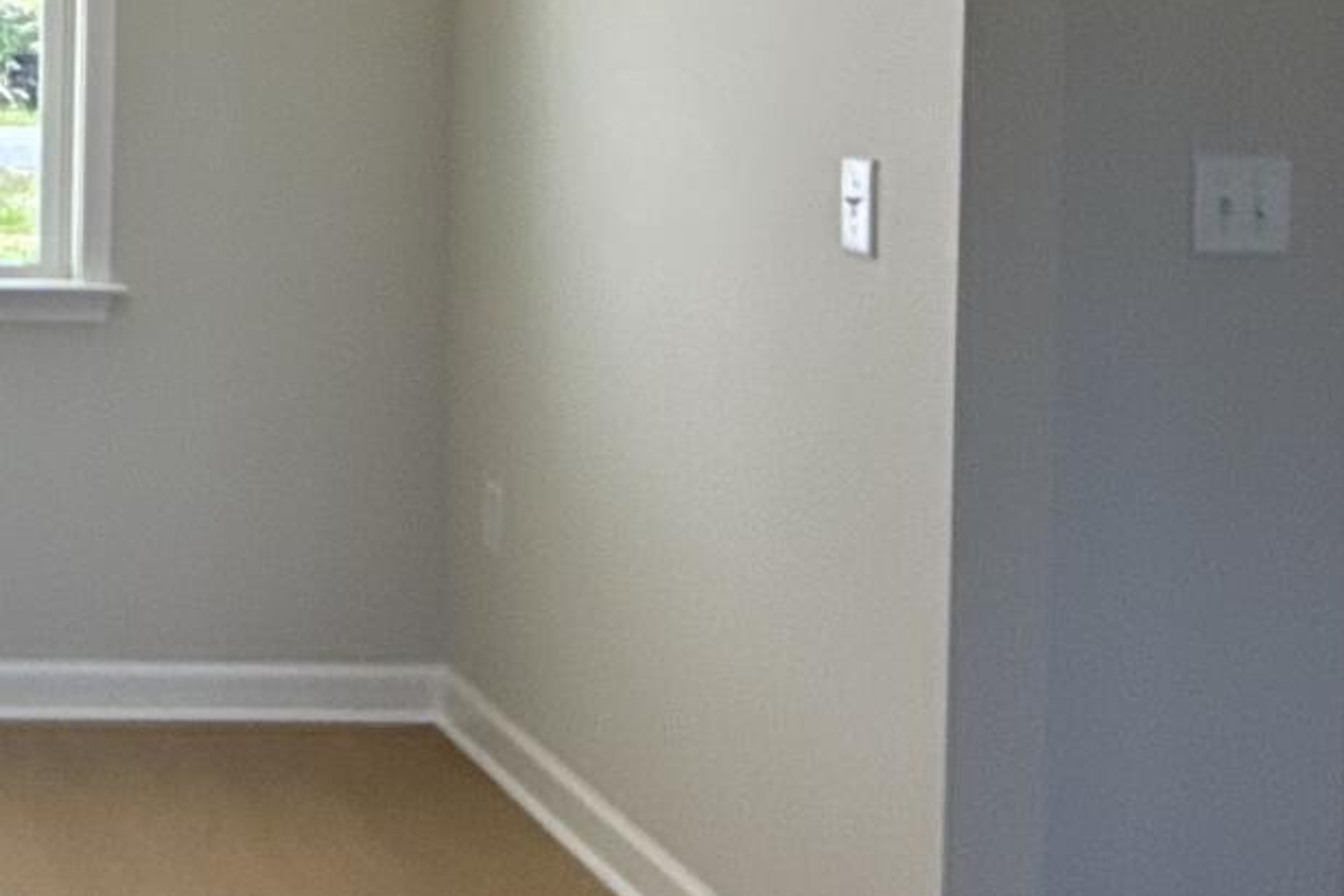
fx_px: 2650
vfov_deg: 18.7
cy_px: -9
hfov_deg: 25.2
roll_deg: -2.1
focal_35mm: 71
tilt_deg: -1.2
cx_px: -323
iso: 64
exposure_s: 1/233
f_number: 2.2
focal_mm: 2.22
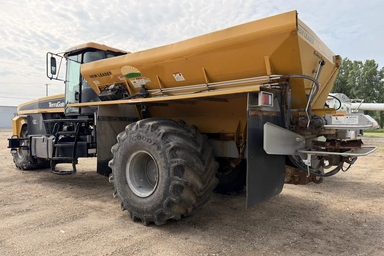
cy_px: 127
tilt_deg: -0.9
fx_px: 277
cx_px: 186
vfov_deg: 49.6
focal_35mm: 26
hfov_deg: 69.4
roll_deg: -0.4
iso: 100
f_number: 1.78
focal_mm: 6.76
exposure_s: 1/3021
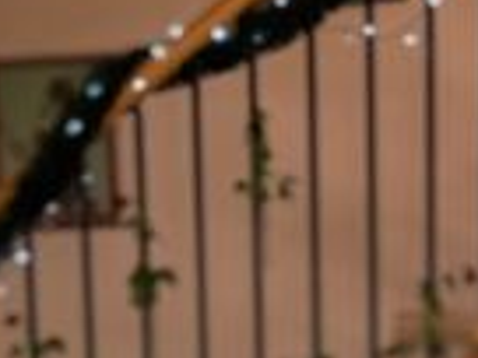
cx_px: 295
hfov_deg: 20.0
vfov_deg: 12.2
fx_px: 1353
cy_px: 849
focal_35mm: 98
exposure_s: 1/50
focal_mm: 5.1
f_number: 1.6
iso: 200
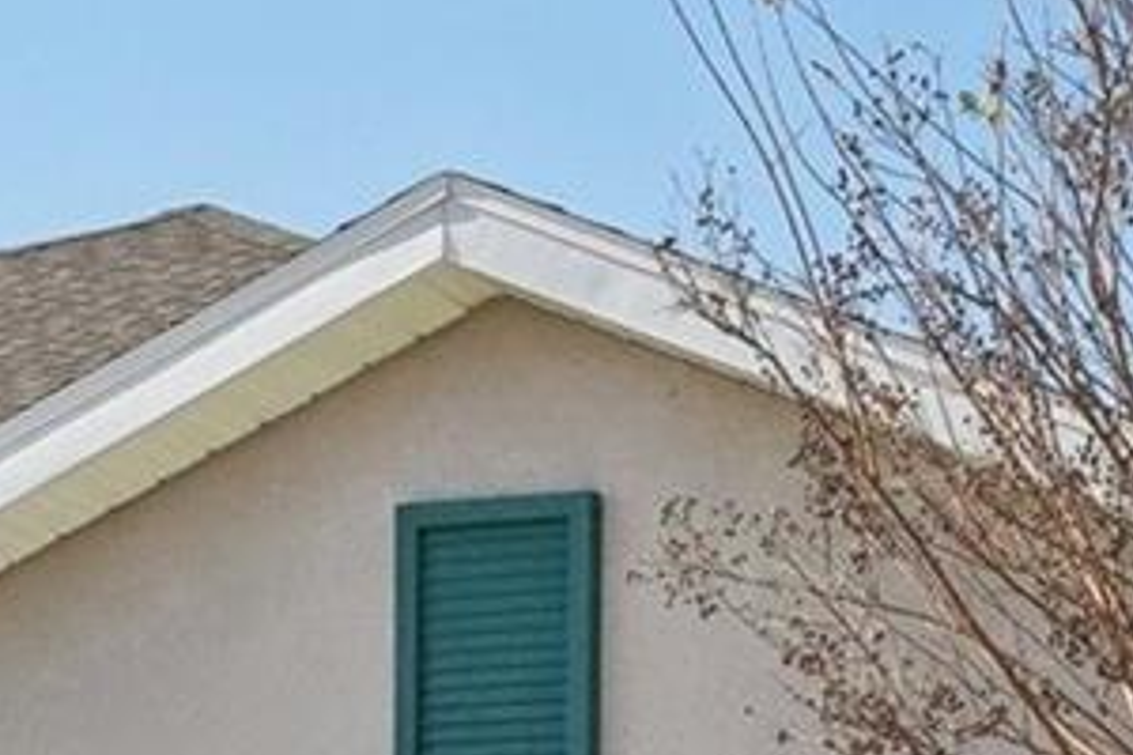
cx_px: 412
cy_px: 1197
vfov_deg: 7.0
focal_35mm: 192
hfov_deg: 10.7
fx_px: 6042
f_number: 8
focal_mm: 24
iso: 500
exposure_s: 1/2000
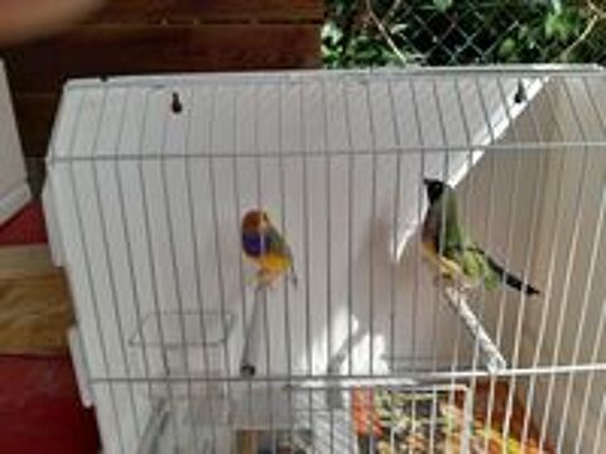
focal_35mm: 26
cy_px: 227
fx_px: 455
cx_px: 303
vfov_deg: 53.1
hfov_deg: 67.3
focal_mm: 3.98
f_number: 1.8
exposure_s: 1/203
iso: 40
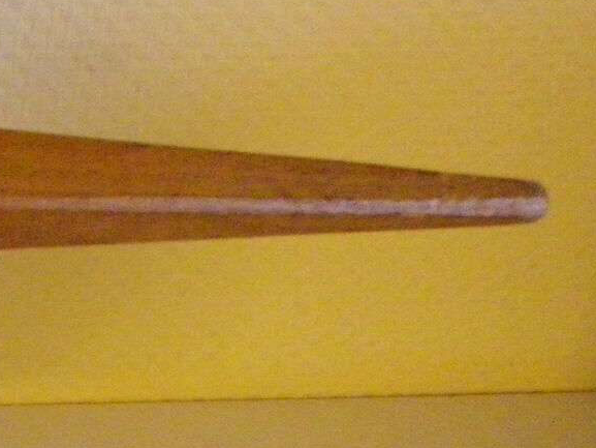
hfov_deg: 17.7
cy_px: 564
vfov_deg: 14.7
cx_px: -351
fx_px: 1670
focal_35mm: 97
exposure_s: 1/30
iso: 800
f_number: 2.6
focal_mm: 4.9
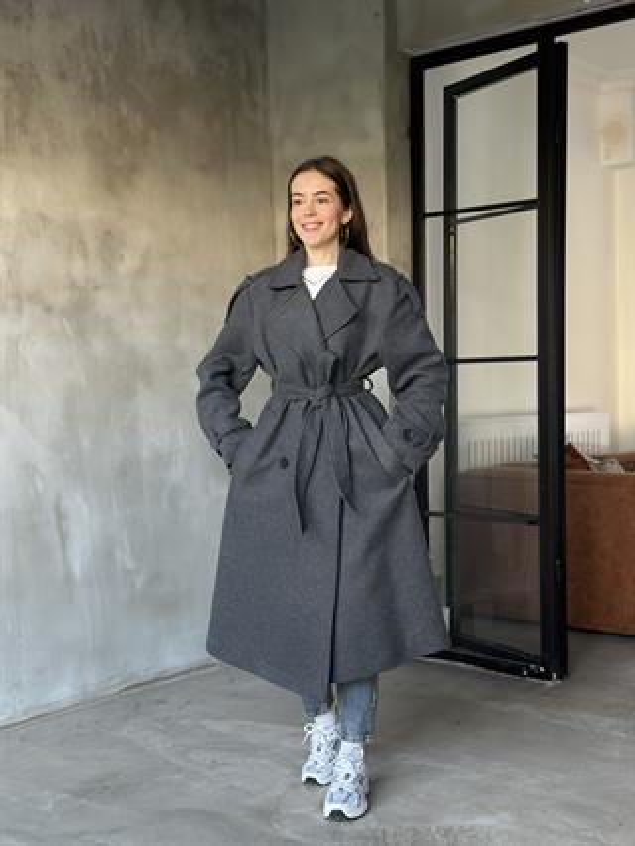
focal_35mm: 48
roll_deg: +0.5
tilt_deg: -1.7
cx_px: 318
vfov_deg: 39.6
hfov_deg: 30.3
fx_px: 1173
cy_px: 423
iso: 400
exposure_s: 1/60
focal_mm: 6.86
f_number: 1.78
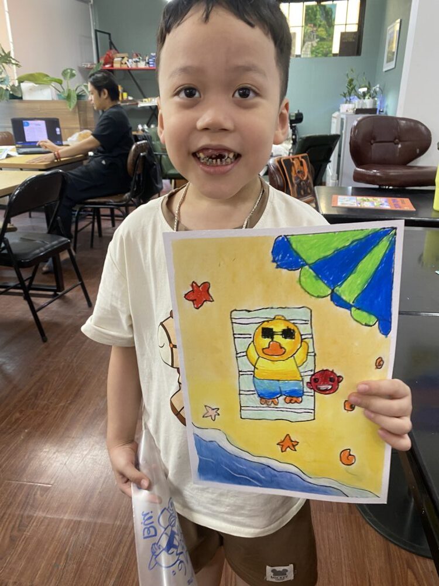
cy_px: 293
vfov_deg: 67.3
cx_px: 220
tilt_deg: -21.5
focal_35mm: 26
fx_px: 440
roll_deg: -1.6
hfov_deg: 53.1
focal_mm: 4.25
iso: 125
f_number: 1.8
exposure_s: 1/50
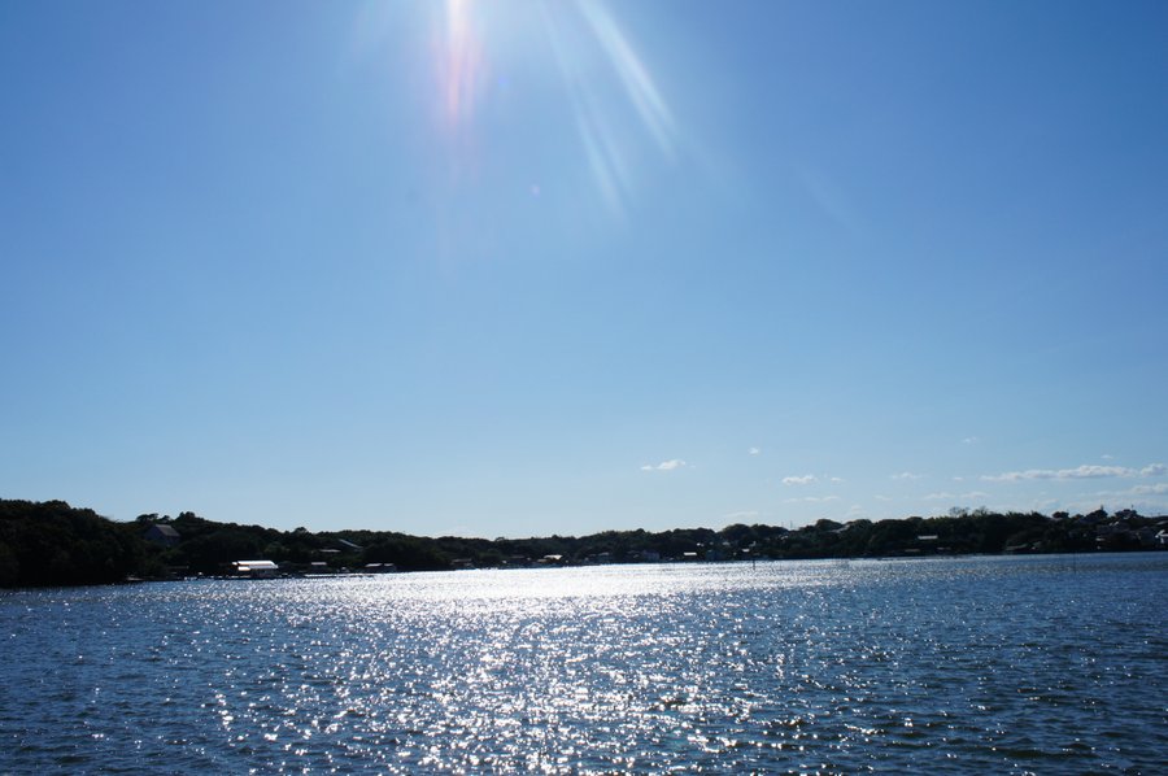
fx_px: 1118
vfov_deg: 38.3
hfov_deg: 55.2
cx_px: 584
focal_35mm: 34
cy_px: 388
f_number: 13
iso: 200
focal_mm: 23
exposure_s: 1/640
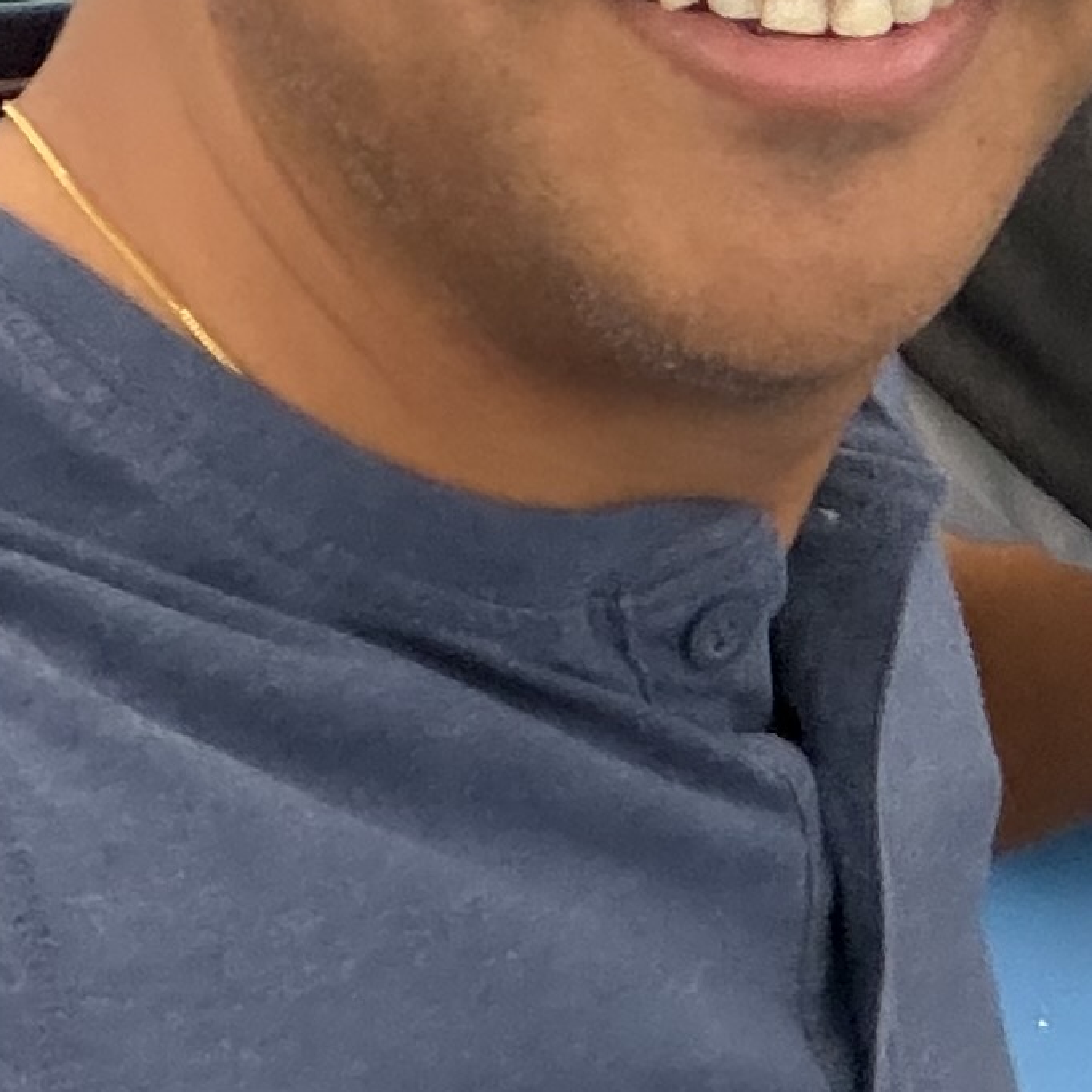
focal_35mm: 120
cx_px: 1604
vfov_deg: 13.4
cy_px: -684
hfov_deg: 13.7
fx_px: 4283
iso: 400
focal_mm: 2.71
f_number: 1.9
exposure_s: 1/37
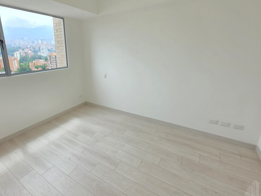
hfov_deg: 90.1
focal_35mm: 17
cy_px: 91
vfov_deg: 74.6
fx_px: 128
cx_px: 107
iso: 20
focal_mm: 2.2
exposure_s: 1/120
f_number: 1.9
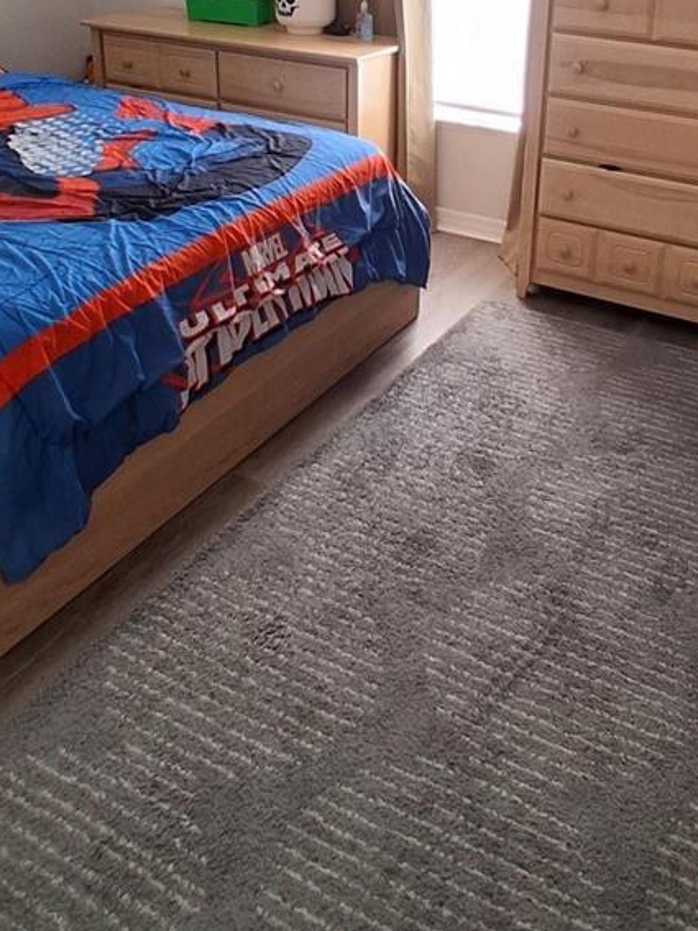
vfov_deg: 47.7
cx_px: 435
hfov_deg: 39.4
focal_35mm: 36
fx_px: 968
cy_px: 151
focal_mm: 1.4
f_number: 2.2
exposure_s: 1/60
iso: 100
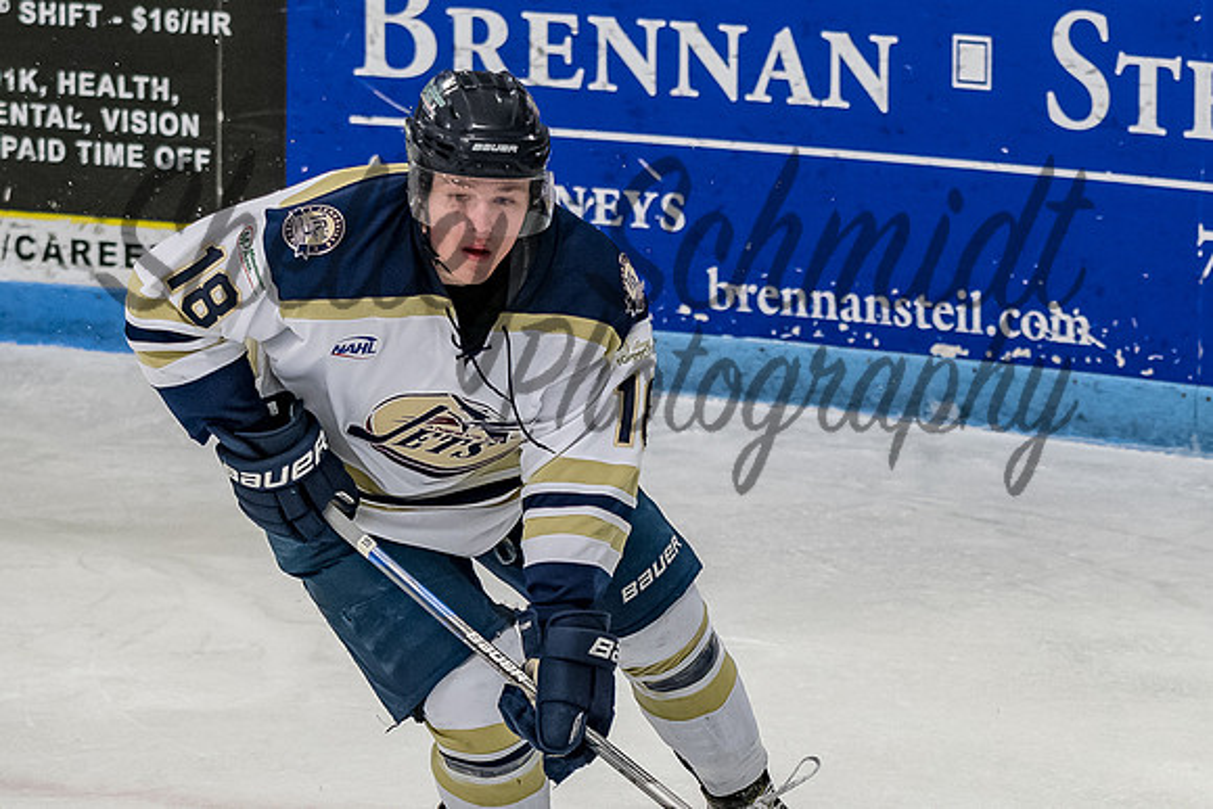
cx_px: 498
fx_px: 9220
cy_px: 406
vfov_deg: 5.0
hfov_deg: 7.5
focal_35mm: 274
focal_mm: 100
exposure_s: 1/800
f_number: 3.2
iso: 2000
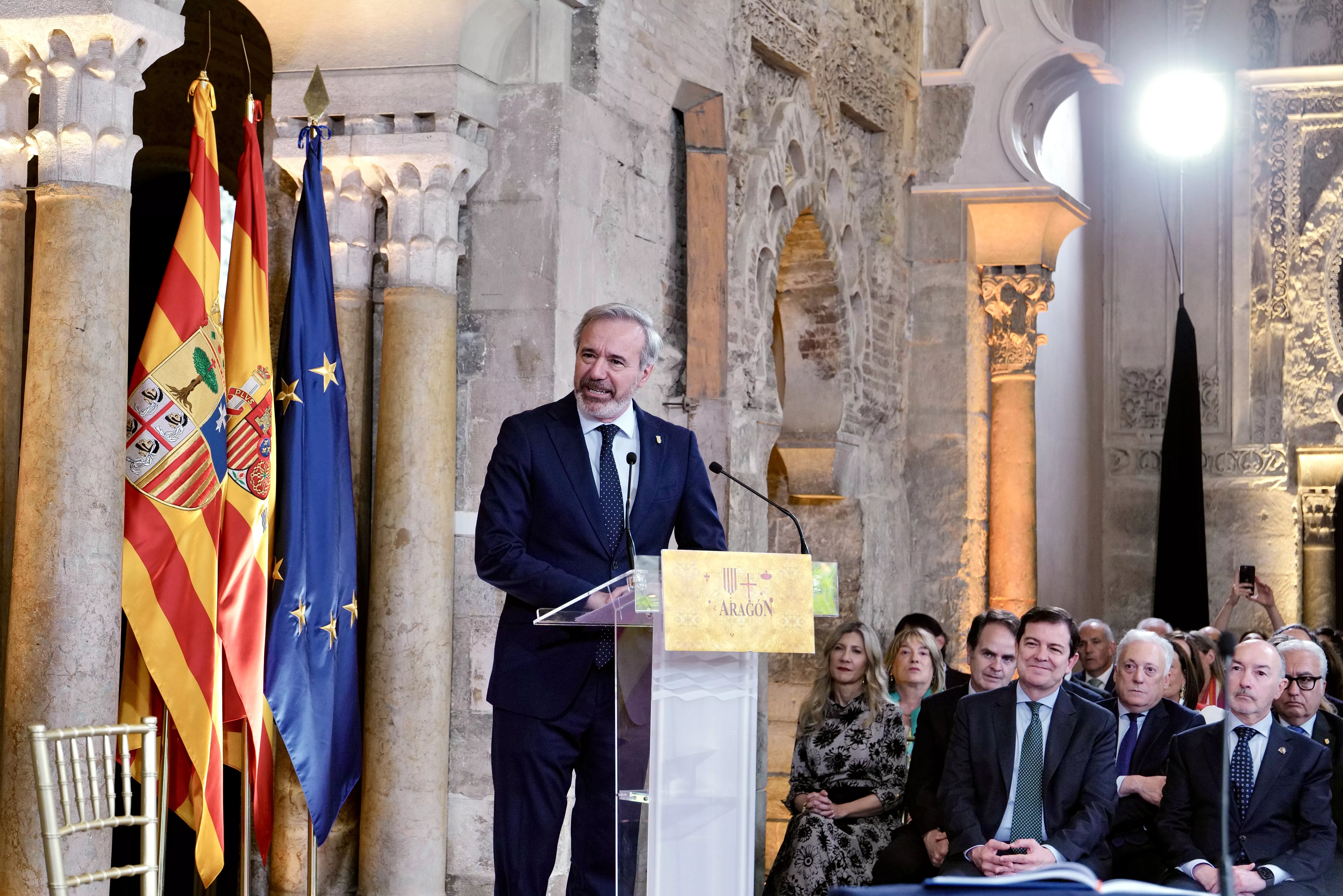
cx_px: 672
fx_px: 2574
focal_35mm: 69
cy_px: 448
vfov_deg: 19.7
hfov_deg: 29.2
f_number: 5
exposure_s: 1/320
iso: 2500
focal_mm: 69
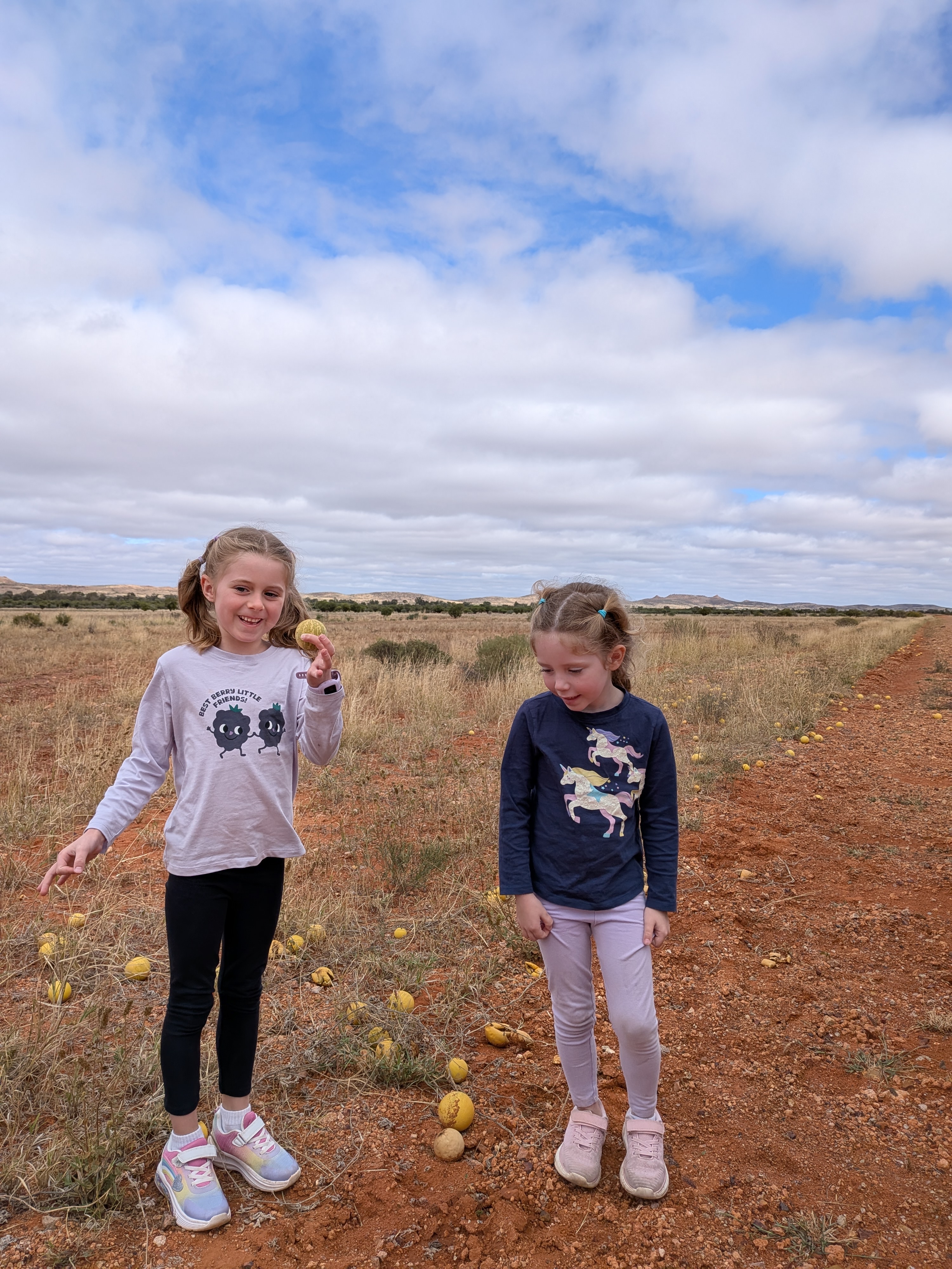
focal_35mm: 24
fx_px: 880
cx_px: 476
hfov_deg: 56.8
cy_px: 634
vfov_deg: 71.6
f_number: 1.7
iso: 30
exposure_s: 1/1634
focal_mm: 4.53
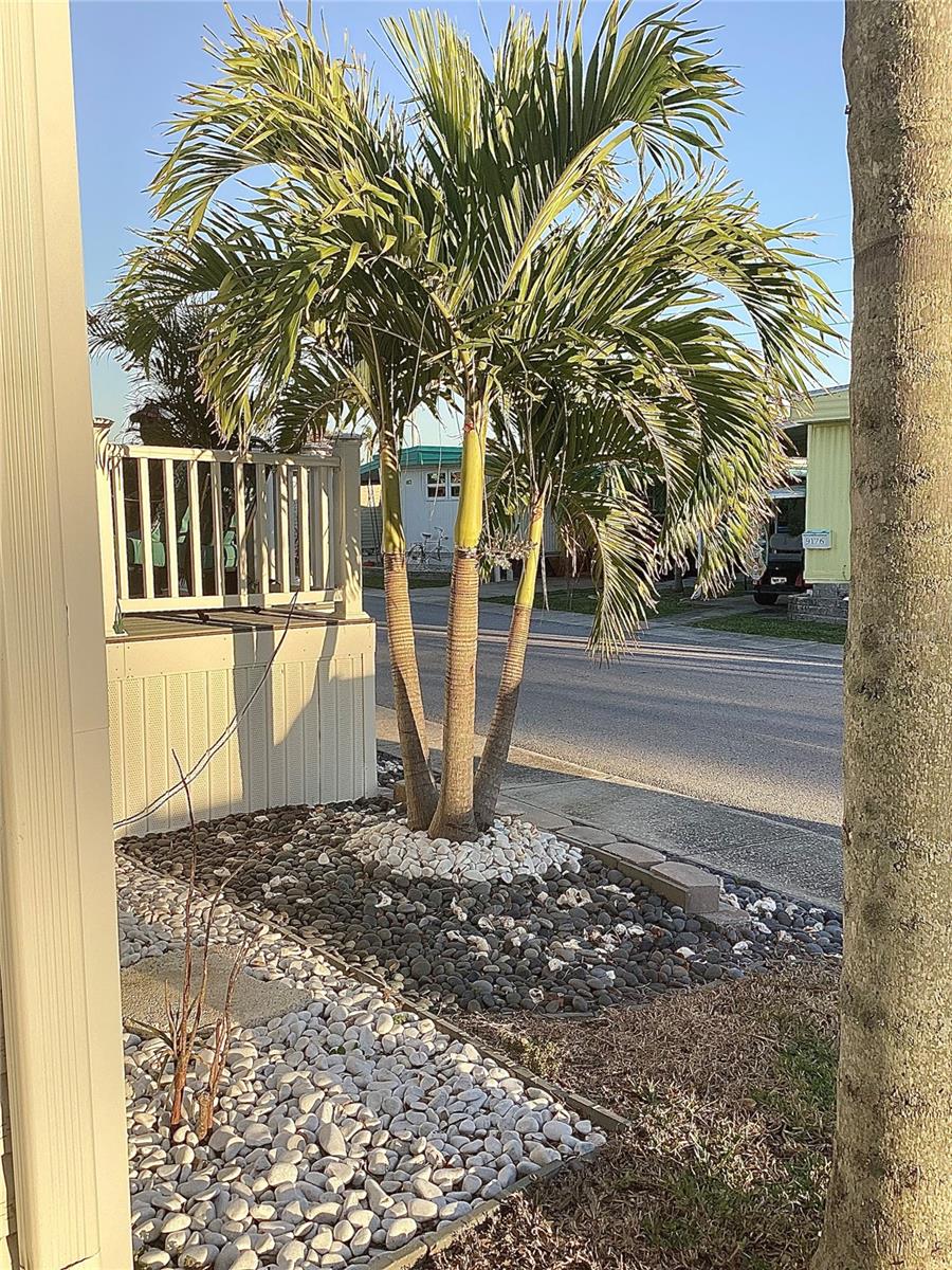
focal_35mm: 31
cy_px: 635
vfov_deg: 58.4
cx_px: 476
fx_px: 1137
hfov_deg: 45.4
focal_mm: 3.3
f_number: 2.4
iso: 25
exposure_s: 1/369
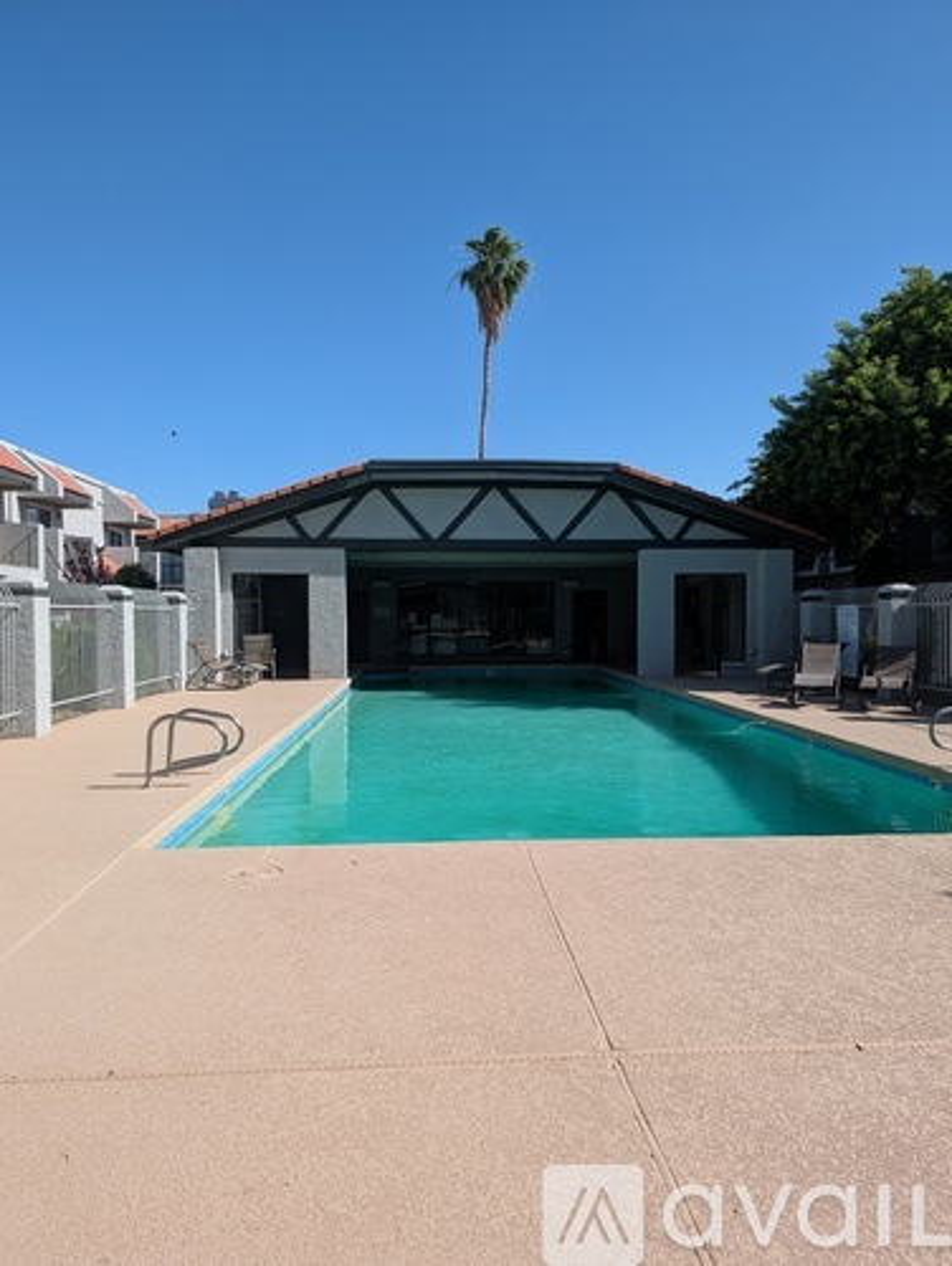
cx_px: 476
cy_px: 633
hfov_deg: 56.9
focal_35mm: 24
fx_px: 879
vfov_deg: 71.5
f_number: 1.68
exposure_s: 1/1011
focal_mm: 6.9
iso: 21
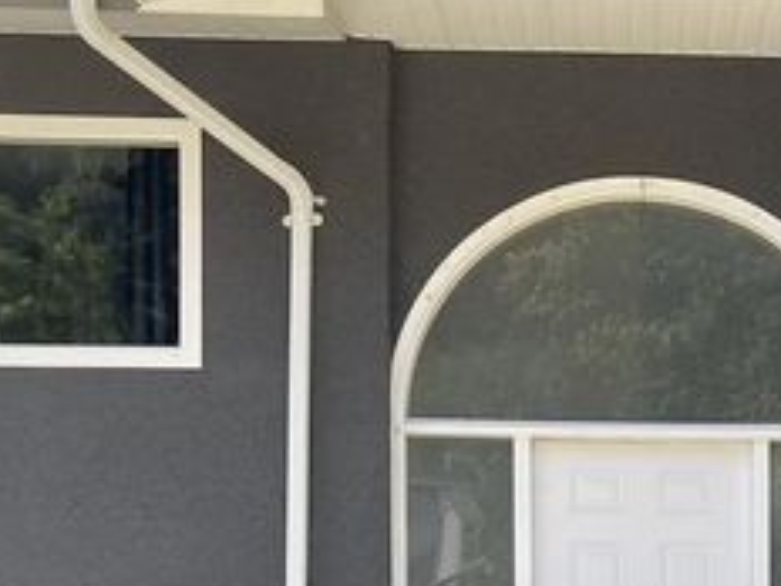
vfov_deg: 20.2
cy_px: 663
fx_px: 1557
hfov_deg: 27.0
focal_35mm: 69
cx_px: 724
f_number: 1.6
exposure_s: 1/731
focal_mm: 5.1
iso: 32
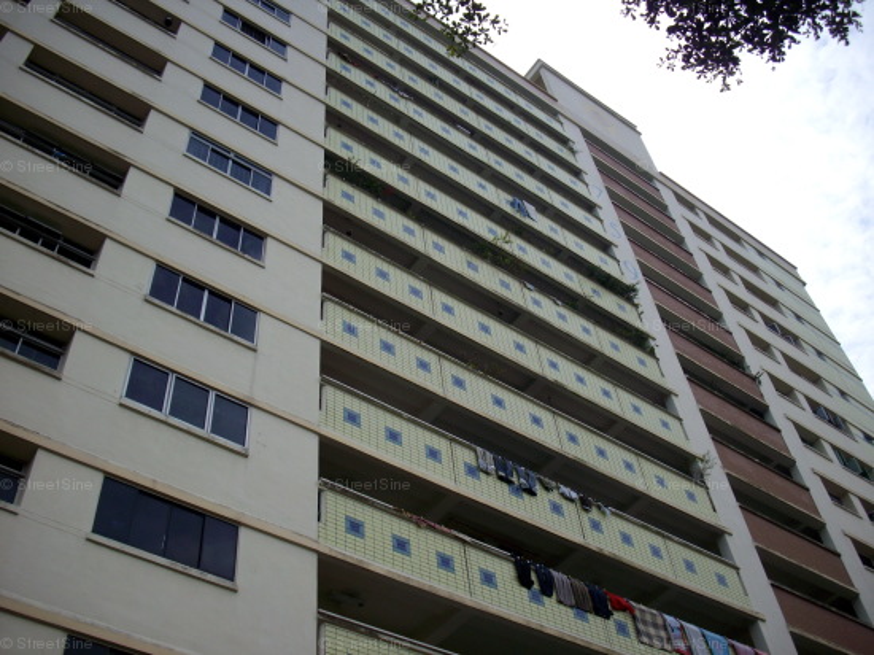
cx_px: 437
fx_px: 934
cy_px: 328
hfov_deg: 50.2
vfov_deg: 38.6
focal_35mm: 37
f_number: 5.6
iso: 80
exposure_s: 1/500
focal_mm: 6.2
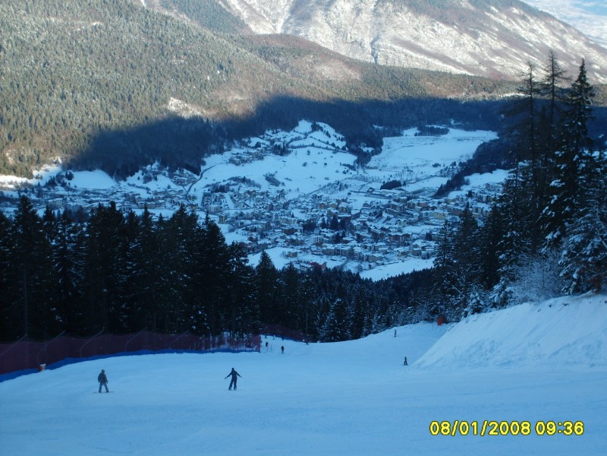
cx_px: 304
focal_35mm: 72
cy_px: 228
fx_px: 1263
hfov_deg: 27.0
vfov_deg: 20.4
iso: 50
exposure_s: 1/250
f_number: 3.9
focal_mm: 12
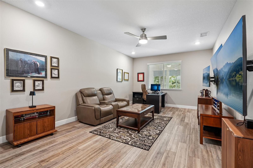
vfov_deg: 73.7
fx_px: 112
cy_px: 84
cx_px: 126
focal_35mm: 16
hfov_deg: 96.7
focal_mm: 16
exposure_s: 1/6
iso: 400
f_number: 8
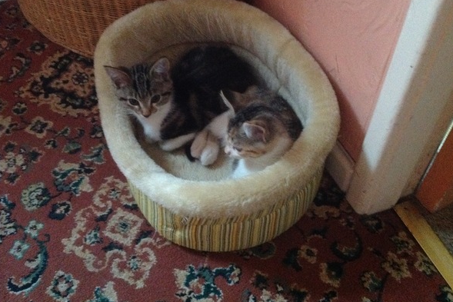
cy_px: 140
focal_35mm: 37
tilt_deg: -48.4
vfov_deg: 35.9
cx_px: 226
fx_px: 466
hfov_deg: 51.9
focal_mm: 4.28
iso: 800
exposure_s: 1/15
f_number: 2.4
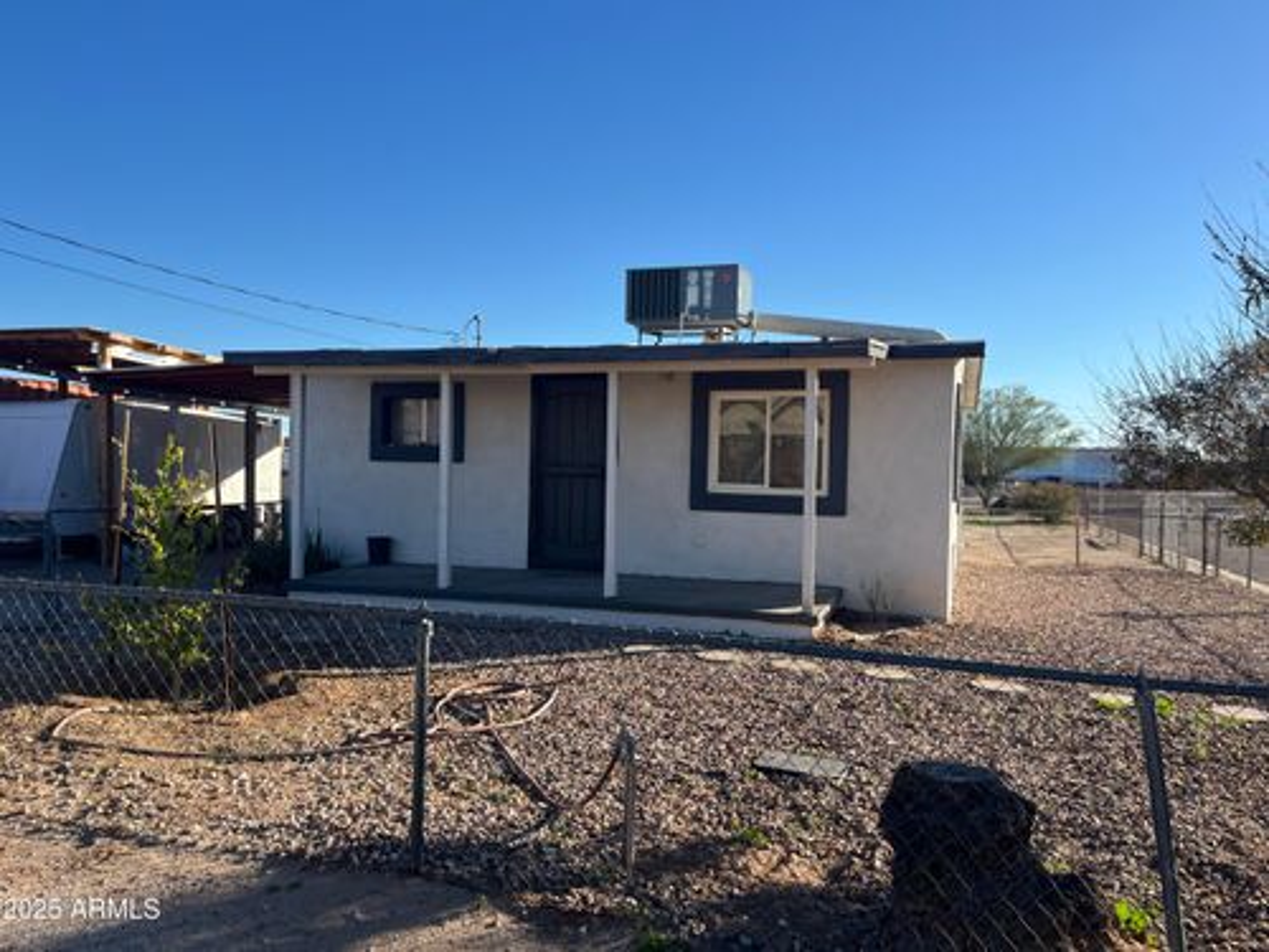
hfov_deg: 67.3
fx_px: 953
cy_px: 476
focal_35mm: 26
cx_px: 634
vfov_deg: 53.1
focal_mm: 5.1
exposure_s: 1/2268
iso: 50
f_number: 1.6
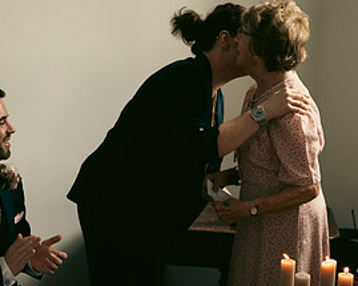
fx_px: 816
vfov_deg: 19.9
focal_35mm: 77
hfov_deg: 24.2
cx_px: 51
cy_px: 180
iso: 800
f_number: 3.5
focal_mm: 38
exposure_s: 1/160
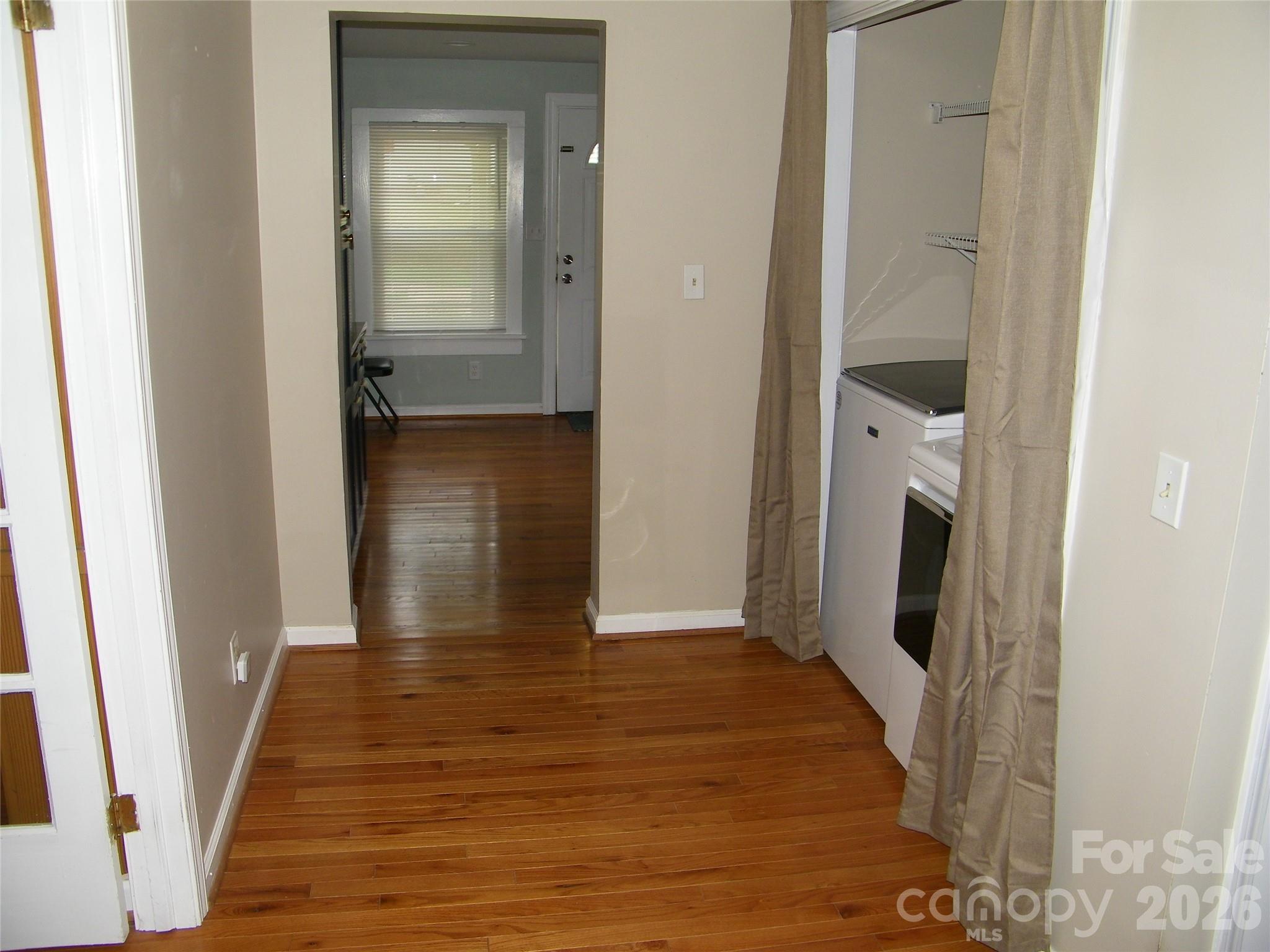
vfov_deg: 49.7
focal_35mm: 28
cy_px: 476
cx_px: 635
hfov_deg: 63.4
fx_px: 1027
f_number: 3.5
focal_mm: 5
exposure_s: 1/30
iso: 80
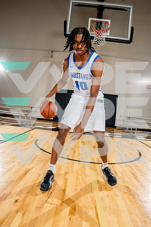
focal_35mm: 25
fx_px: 157
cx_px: 76
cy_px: 114
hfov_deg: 51.3
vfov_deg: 71.5
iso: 250
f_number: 8
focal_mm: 25
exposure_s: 1/250
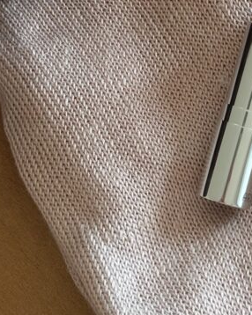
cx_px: 263
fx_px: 1250
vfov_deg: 13.7
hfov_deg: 11.4
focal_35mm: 134
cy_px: -128
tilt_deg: -60.8
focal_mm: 6.76
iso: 125
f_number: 1.78
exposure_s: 1/60
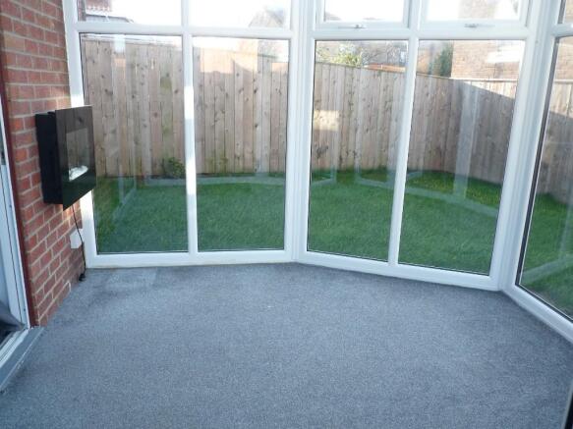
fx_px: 447
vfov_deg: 51.3
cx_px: 286
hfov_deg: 65.3
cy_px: 214
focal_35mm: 27
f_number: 2.8
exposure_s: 1/80
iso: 100
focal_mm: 4.8
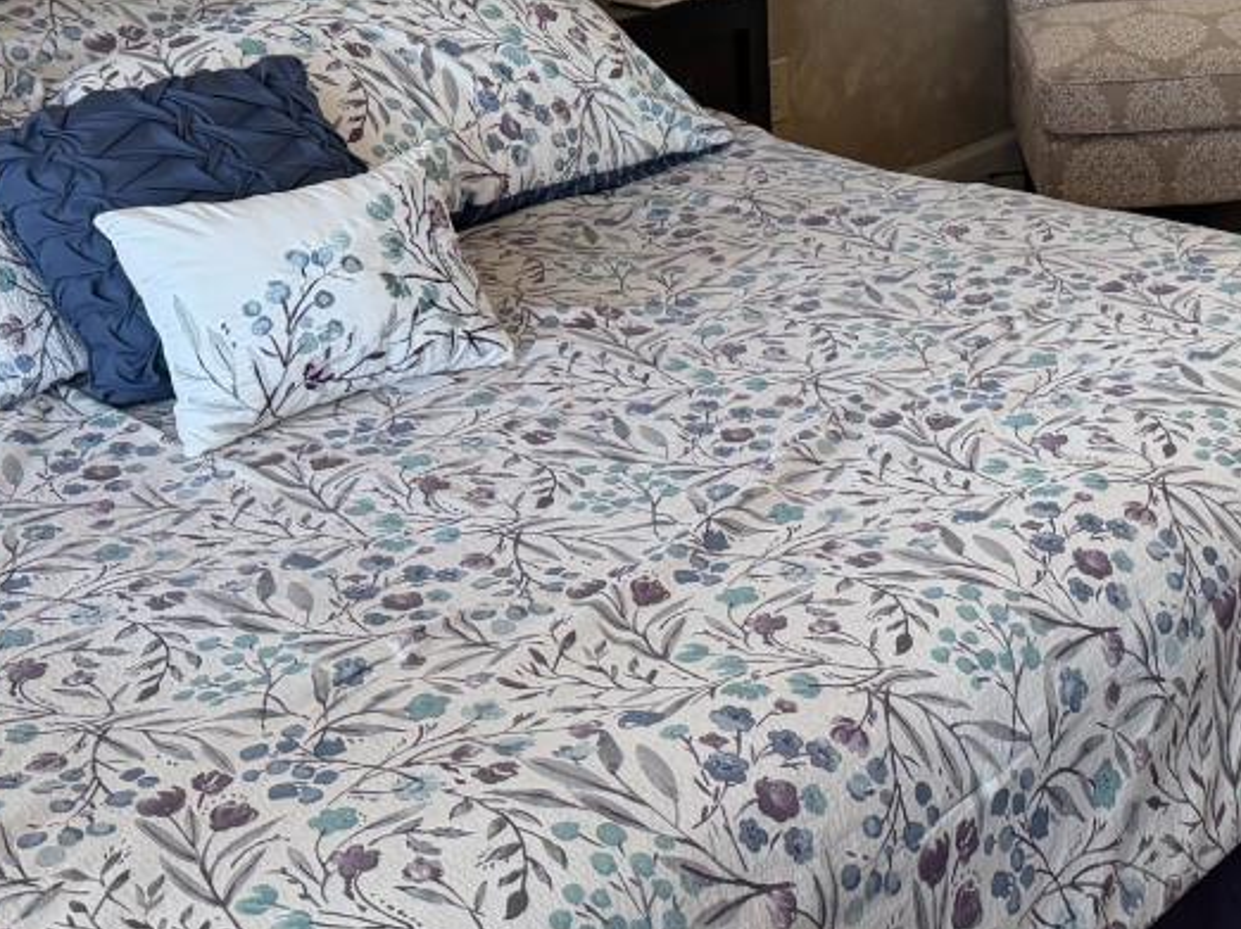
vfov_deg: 20.7
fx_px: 2473
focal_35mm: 69
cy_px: 34
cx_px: 1103
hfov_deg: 27.2
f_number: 1.78
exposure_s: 1/120
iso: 320
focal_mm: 6.76
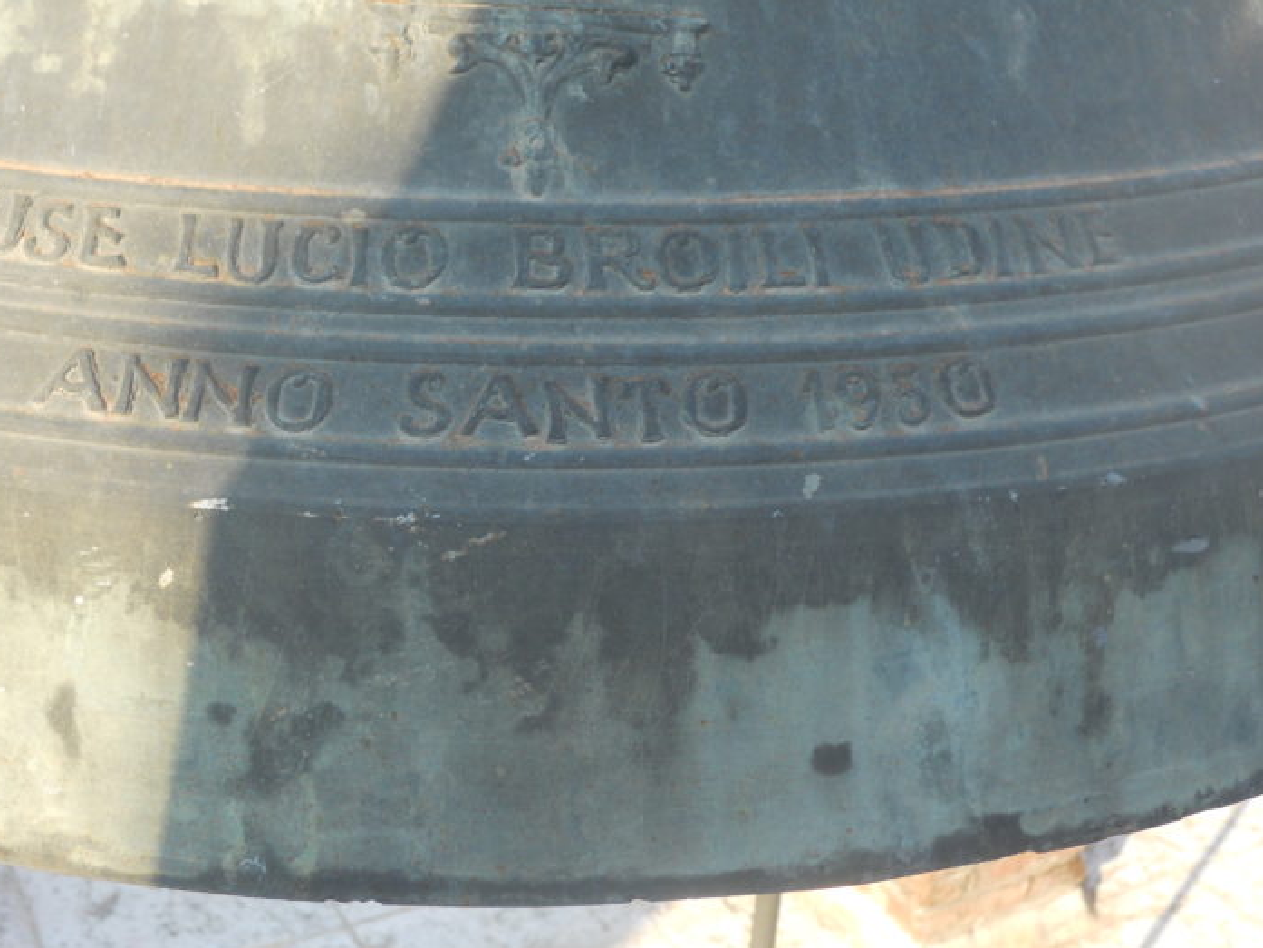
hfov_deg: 40.2
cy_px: 475
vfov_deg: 30.9
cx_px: 498
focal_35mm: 47
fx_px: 1715
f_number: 2.8
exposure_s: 1/200
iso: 80
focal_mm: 5.7
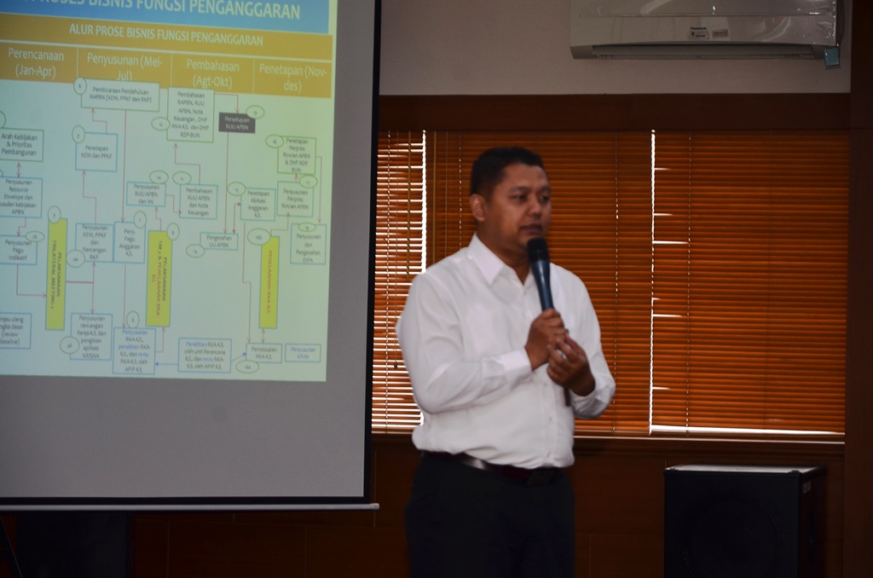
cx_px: 436
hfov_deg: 13.1
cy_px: 289
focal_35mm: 158
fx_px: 3811
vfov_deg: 8.7
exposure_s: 1/60
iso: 200
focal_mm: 105
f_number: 5.6
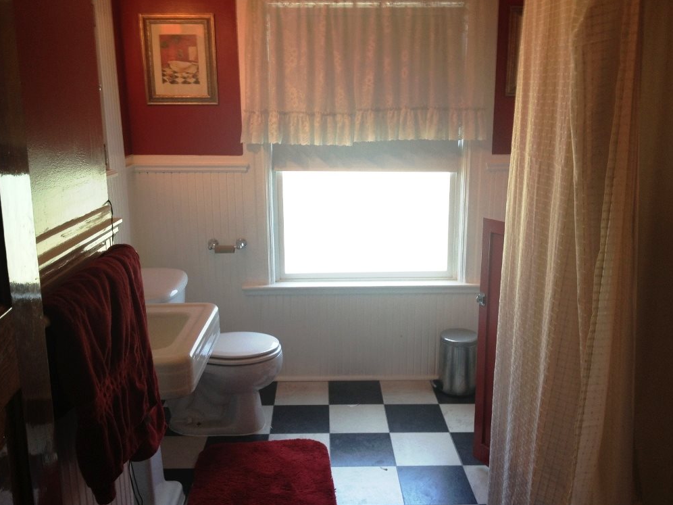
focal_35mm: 36
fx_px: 700
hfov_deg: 51.4
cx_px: 339
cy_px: 255
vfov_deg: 39.7
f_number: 2.4
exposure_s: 1/40
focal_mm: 4.28
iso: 50
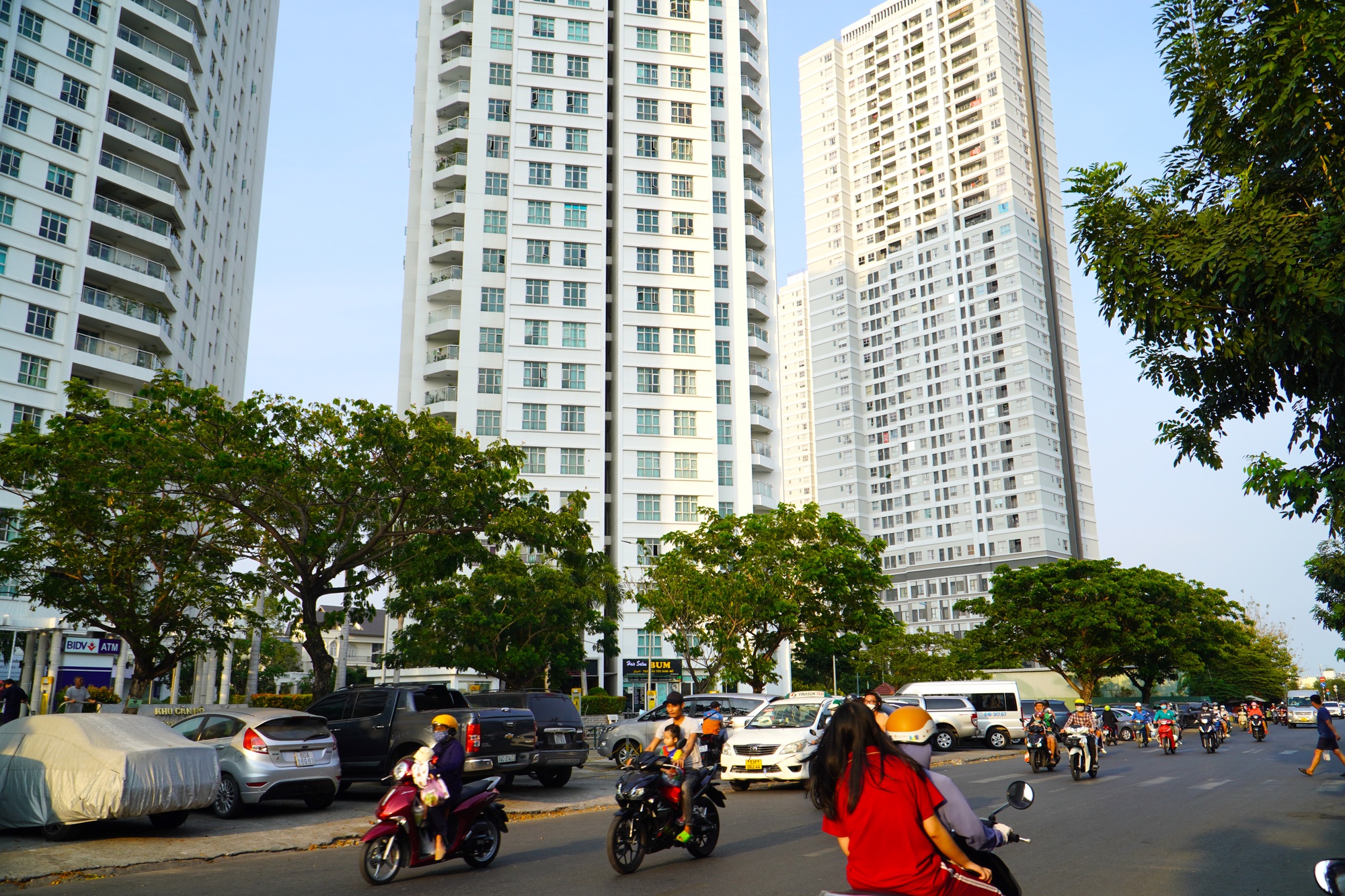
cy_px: 448
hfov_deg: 67.4
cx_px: 672
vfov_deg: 47.9
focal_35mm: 27
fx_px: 1009
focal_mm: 18
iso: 100
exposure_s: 1/400
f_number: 5
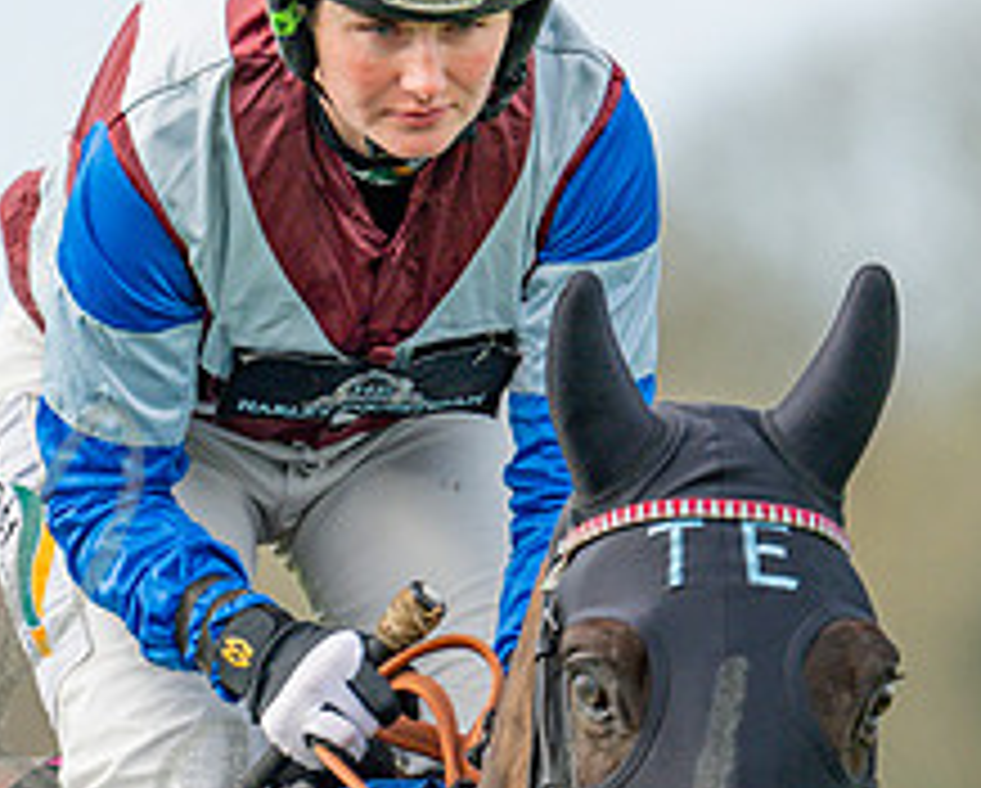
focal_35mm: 1837
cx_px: 920
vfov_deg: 0.8
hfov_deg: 1.1
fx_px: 53407
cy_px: 1297
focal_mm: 400
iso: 200
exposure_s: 1/800
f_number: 4.5
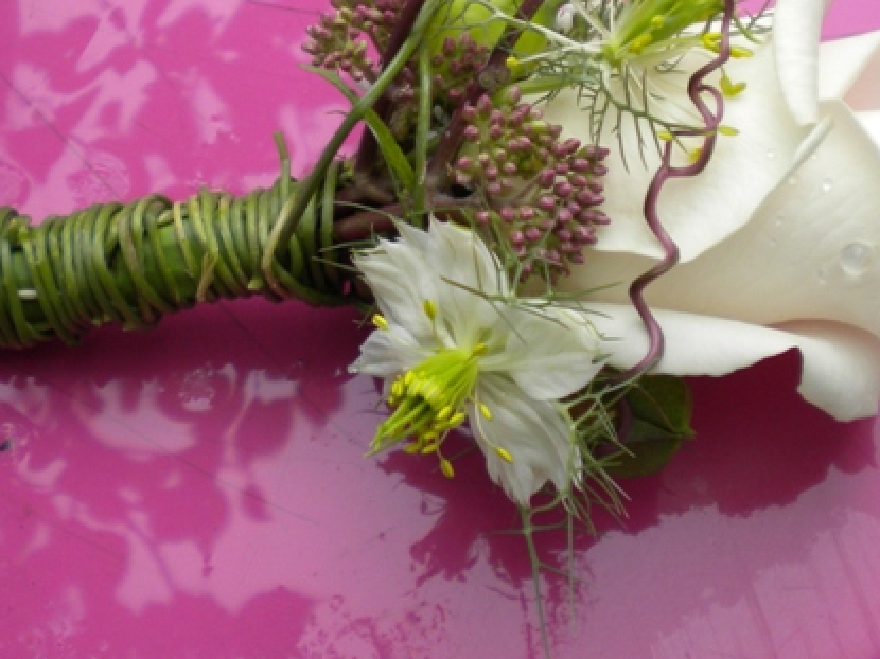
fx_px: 1372
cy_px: 250
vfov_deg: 26.9
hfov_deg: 35.5
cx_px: 413
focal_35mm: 54
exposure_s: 1/160
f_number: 3.1
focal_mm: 6.3
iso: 100
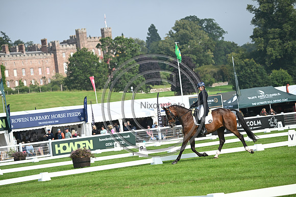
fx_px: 1398
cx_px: 148
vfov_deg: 8.1
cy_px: 98
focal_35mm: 170
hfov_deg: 12.1
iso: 360
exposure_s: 1/1250
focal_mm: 170
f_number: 4.8
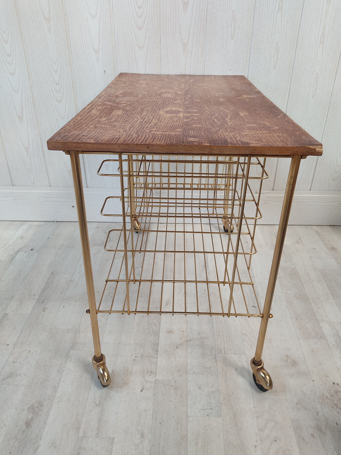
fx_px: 355
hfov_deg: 51.3
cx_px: 177
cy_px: 226
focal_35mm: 27
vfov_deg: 65.3
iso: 211
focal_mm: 4.74
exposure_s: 1/33
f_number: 1.79
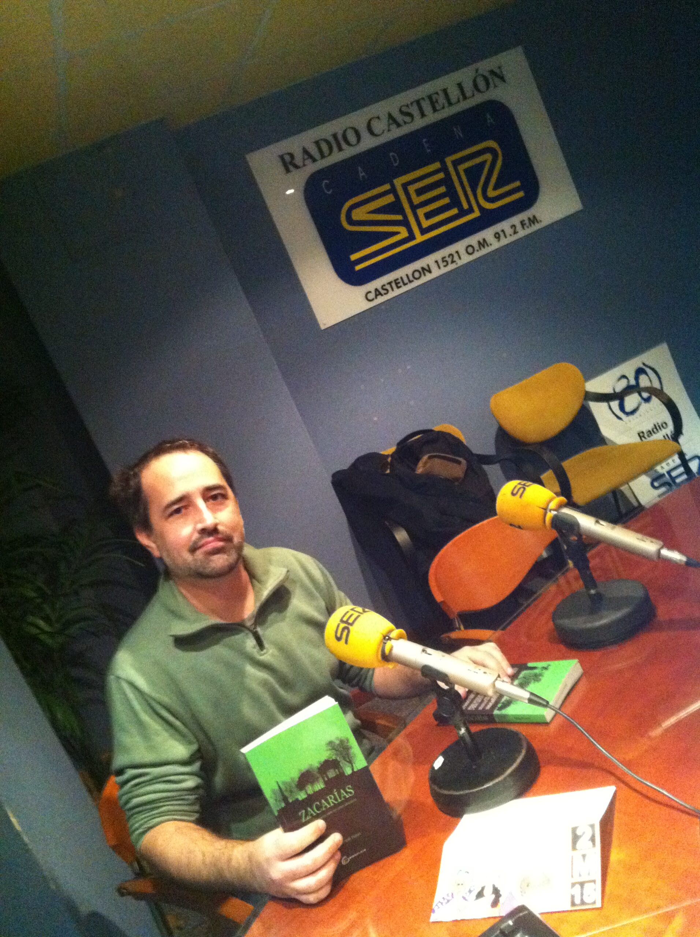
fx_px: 946
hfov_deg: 40.6
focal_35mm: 35
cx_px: 350
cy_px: 468
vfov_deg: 52.7
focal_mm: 3.85
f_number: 2.8
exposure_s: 1/15
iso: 800
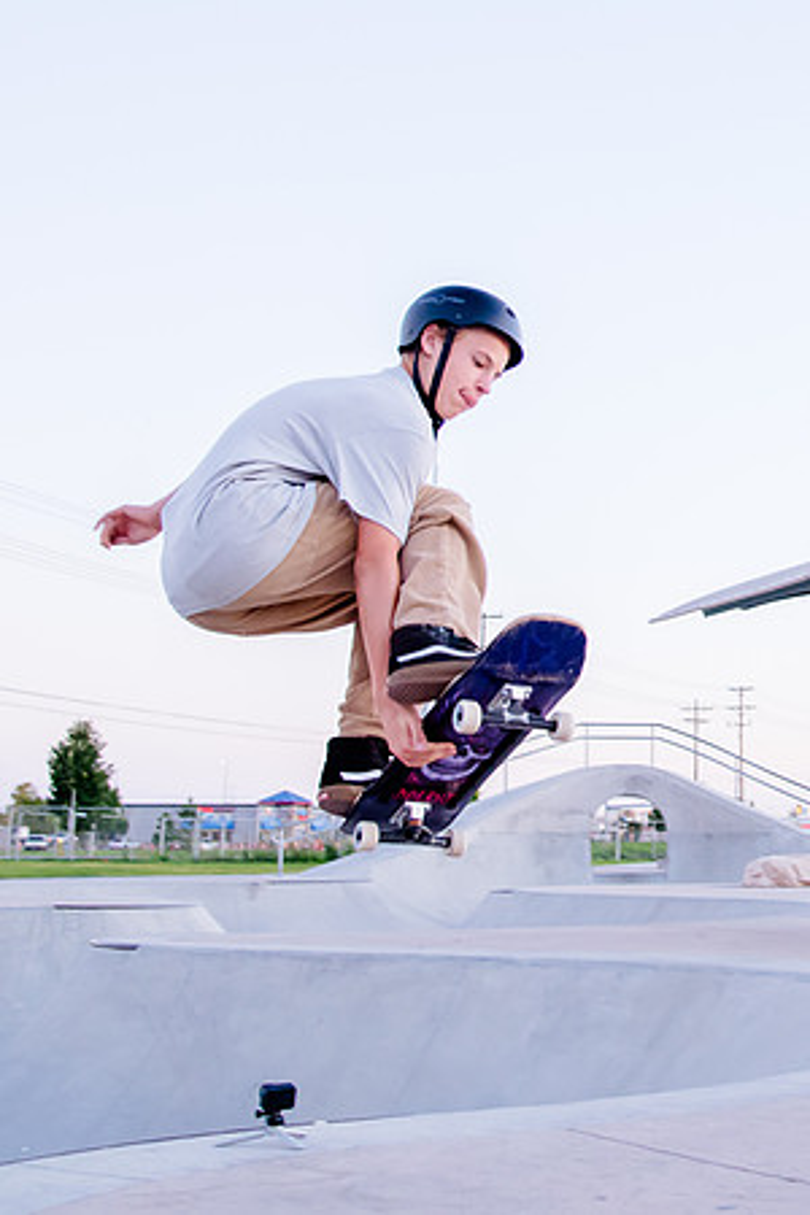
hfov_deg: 26.1
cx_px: 793
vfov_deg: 39.9
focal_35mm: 49
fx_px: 1663
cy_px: 473
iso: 2000
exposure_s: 1/250
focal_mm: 24
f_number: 4
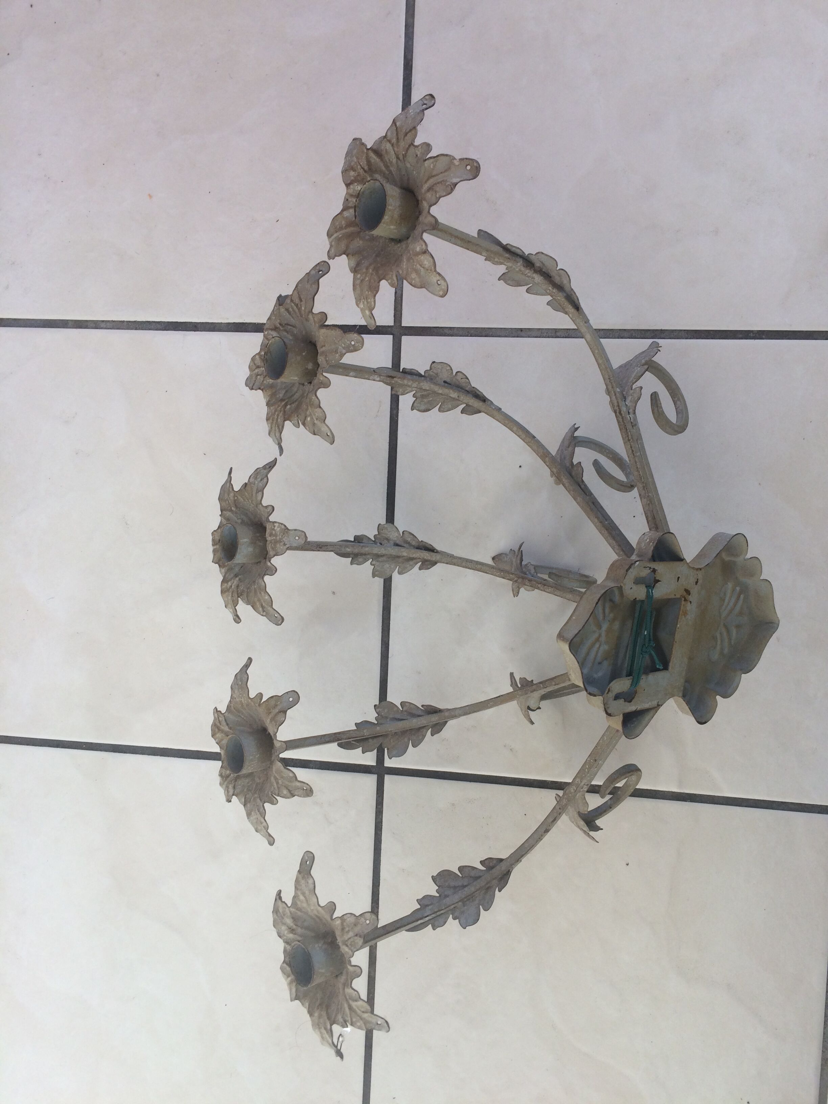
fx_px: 925
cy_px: 552
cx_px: 414
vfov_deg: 61.7
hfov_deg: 48.2
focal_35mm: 29
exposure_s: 1/100
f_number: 2.2
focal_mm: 4.15
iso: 32
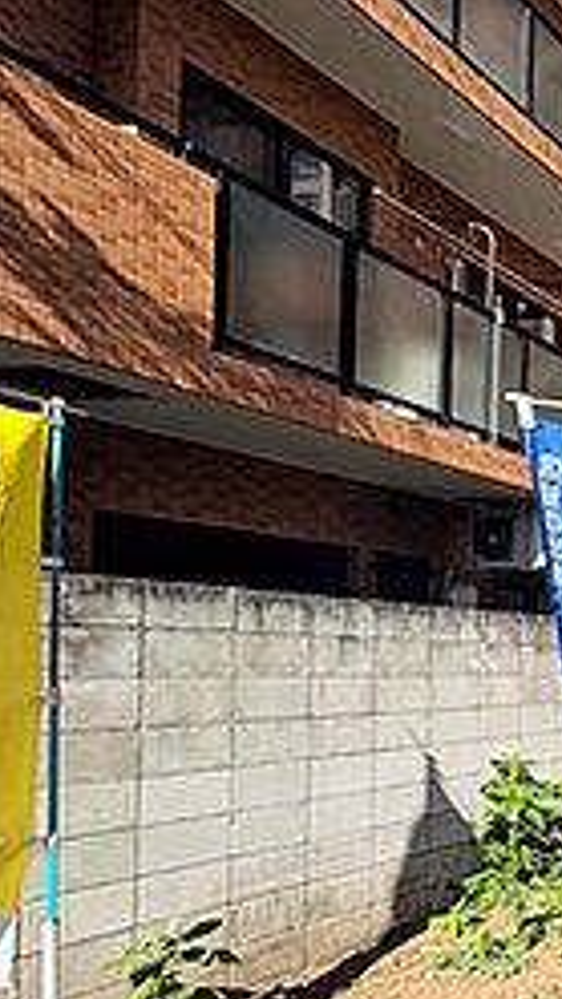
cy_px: 643
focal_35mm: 37
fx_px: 980
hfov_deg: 21.3
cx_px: 1011
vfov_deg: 53.2
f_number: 2.2
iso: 43
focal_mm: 1.83
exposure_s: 1/2674
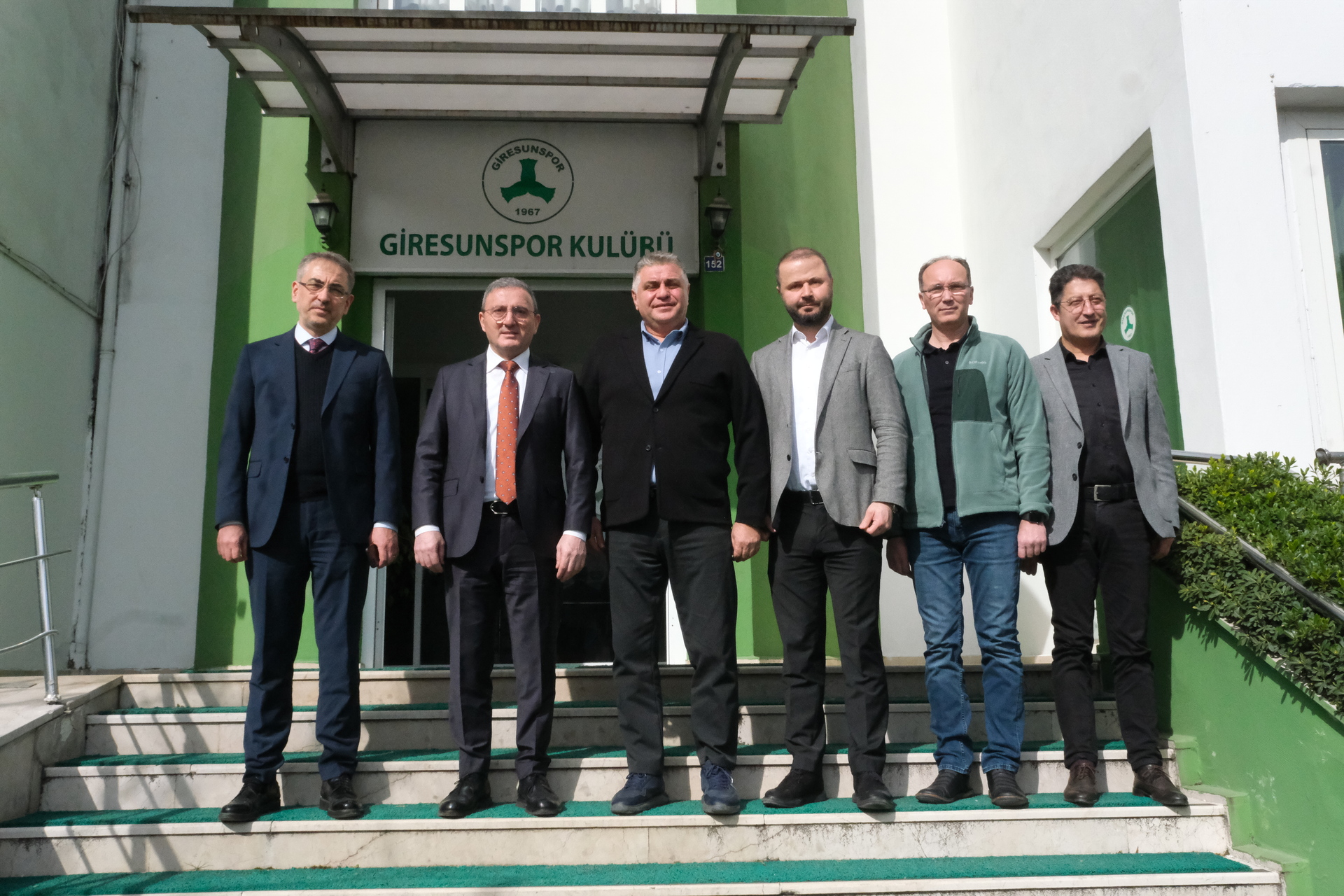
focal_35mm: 30
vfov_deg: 43.6
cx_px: 672
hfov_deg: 61.9
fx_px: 1120
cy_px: 448
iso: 8000
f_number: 16
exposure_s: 1/4000
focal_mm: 20.2
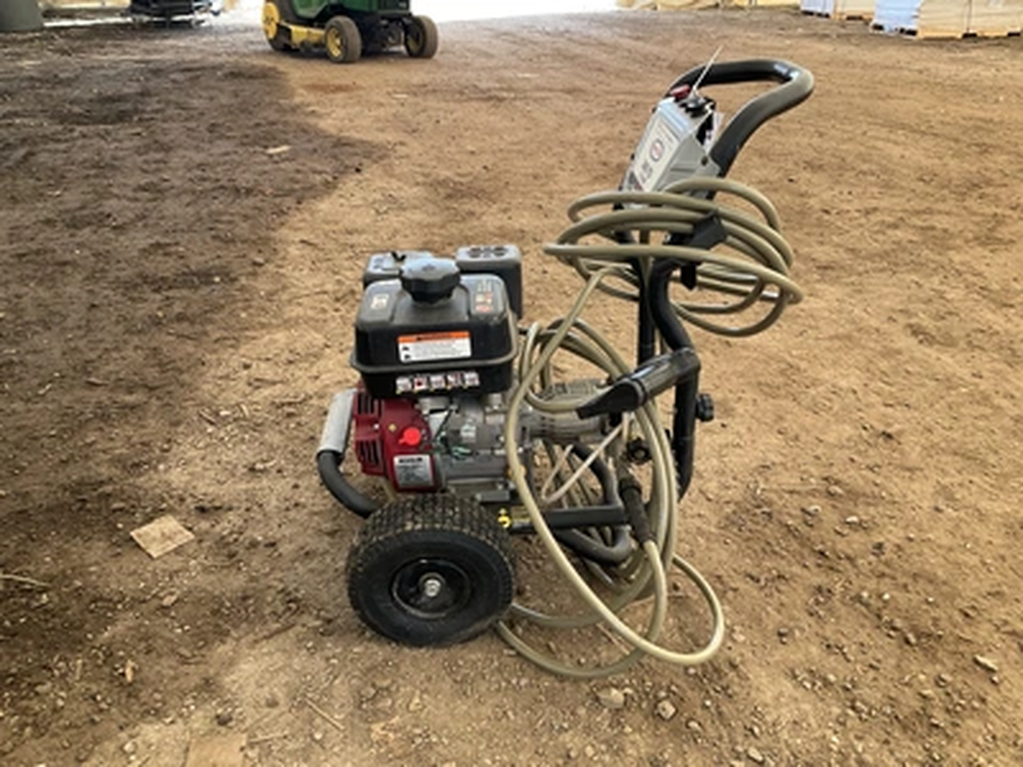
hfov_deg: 61.7
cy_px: 384
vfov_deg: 48.2
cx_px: 512
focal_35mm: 29
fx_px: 857
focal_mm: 3
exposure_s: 1/122
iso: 40
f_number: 1.8
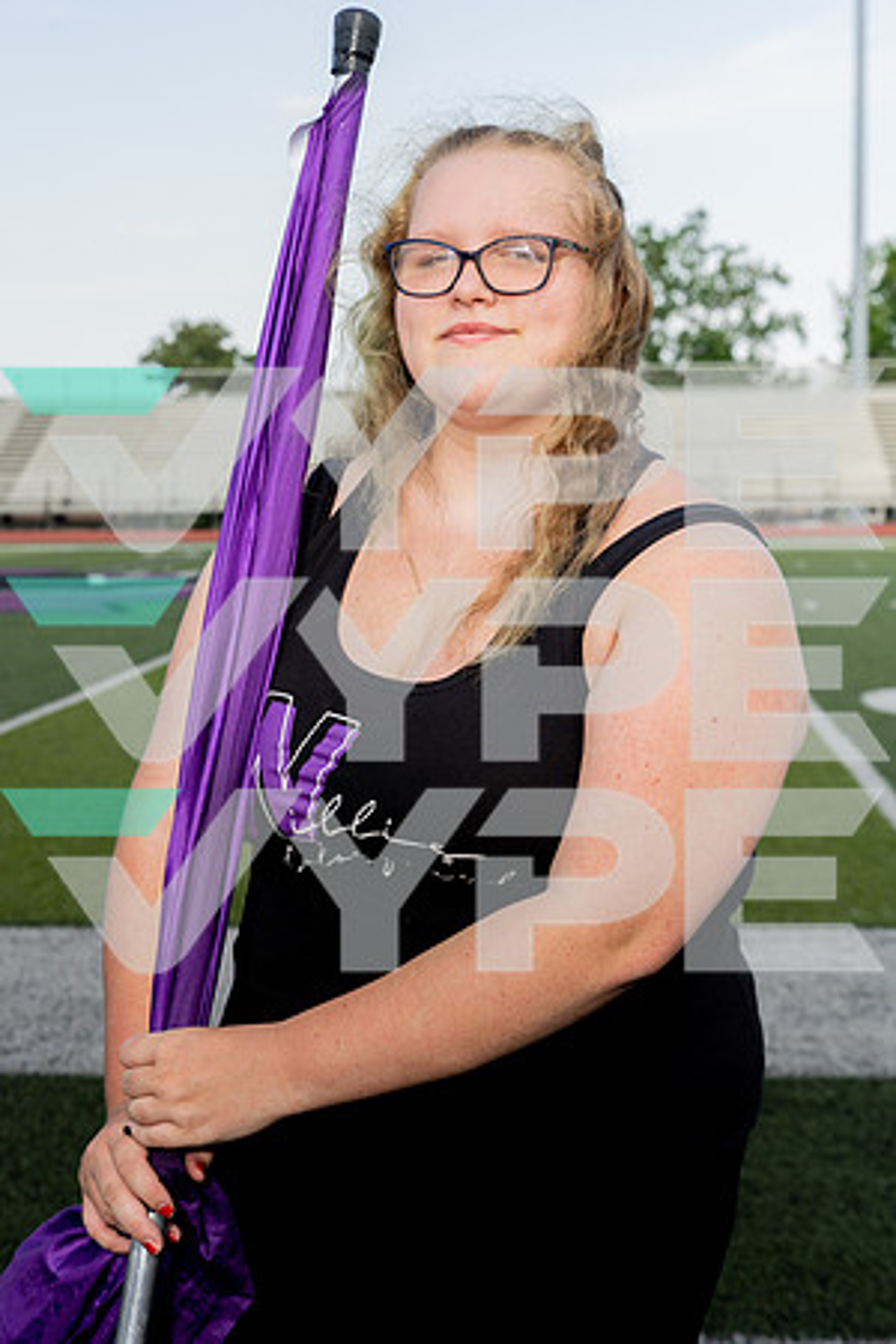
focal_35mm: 63
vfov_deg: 31.9
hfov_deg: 21.6
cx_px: 448
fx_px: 2352
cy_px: 672
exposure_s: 1/250
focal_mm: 63
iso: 320
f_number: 7.1
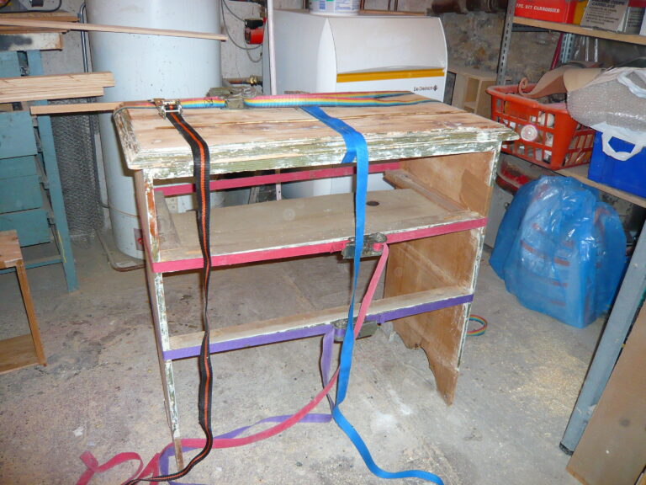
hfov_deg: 63.4
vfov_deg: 49.7
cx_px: 323
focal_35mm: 28
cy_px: 242
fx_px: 523
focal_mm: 4.6
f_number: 2.8
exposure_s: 1/30
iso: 200
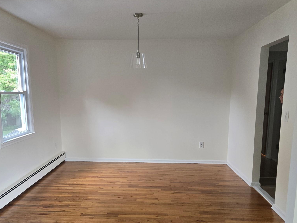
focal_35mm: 31
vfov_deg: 45.0
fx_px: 266
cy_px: 142
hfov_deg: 58.3
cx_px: 142
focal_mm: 5.4
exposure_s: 1/180
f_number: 1.8
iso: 160
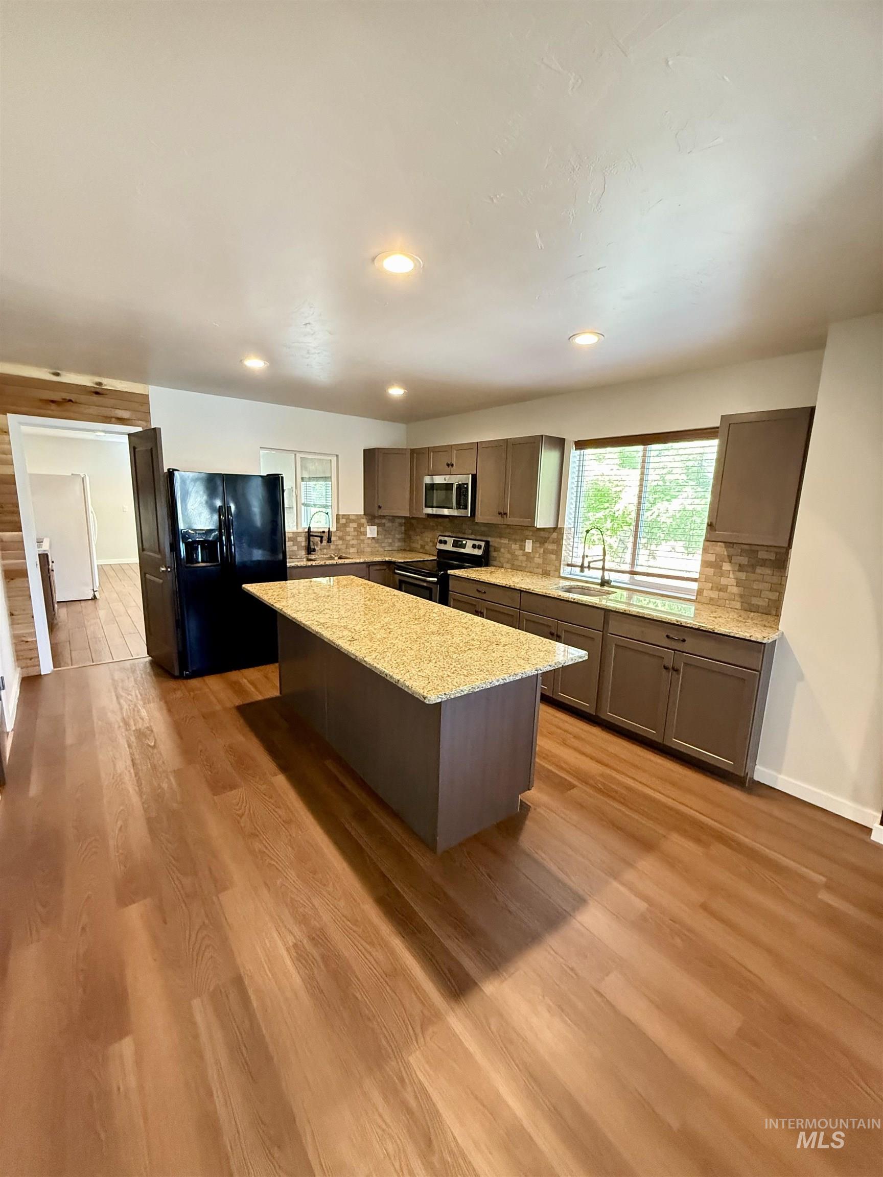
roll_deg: -2.3
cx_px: 442
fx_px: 476
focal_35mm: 14
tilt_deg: -10.6
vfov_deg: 102.1
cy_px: 588
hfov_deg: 85.7
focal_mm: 2.22
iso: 640
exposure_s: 1/60
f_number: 2.2
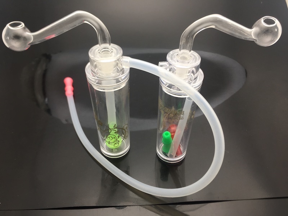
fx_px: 241
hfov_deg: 61.7
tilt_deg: -37.7
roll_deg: -2.8
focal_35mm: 29
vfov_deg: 48.2
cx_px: 144
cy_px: 108
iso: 40
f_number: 2.2
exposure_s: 1/100
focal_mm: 4.15
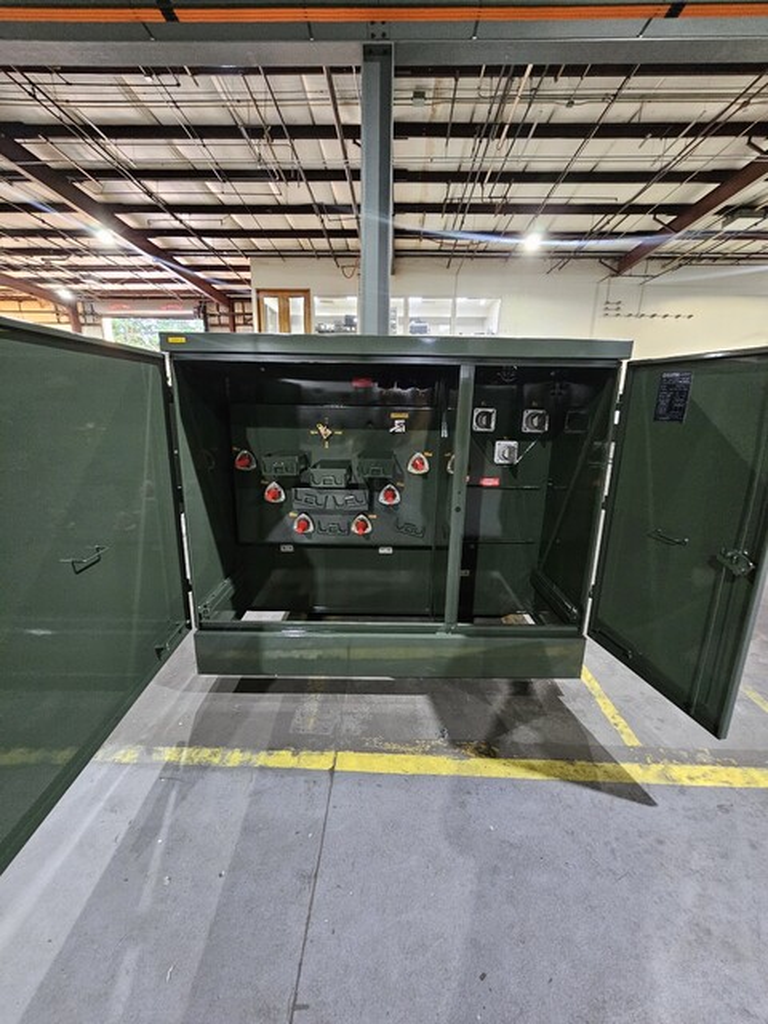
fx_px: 385
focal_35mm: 13
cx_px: 384
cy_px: 512
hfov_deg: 89.9
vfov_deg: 106.2
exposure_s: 1/24
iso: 800
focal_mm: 2.2
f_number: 2.2
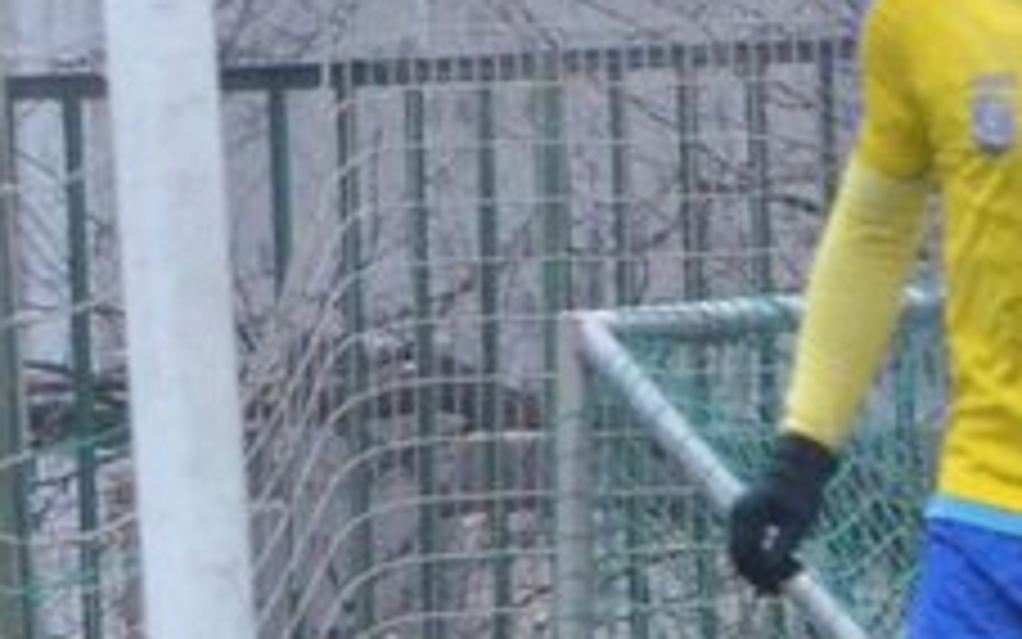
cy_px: 554
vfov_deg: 1.7
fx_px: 22093
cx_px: -1022
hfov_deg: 2.6
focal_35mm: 793
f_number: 6.3
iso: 2000
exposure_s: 1/640
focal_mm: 98
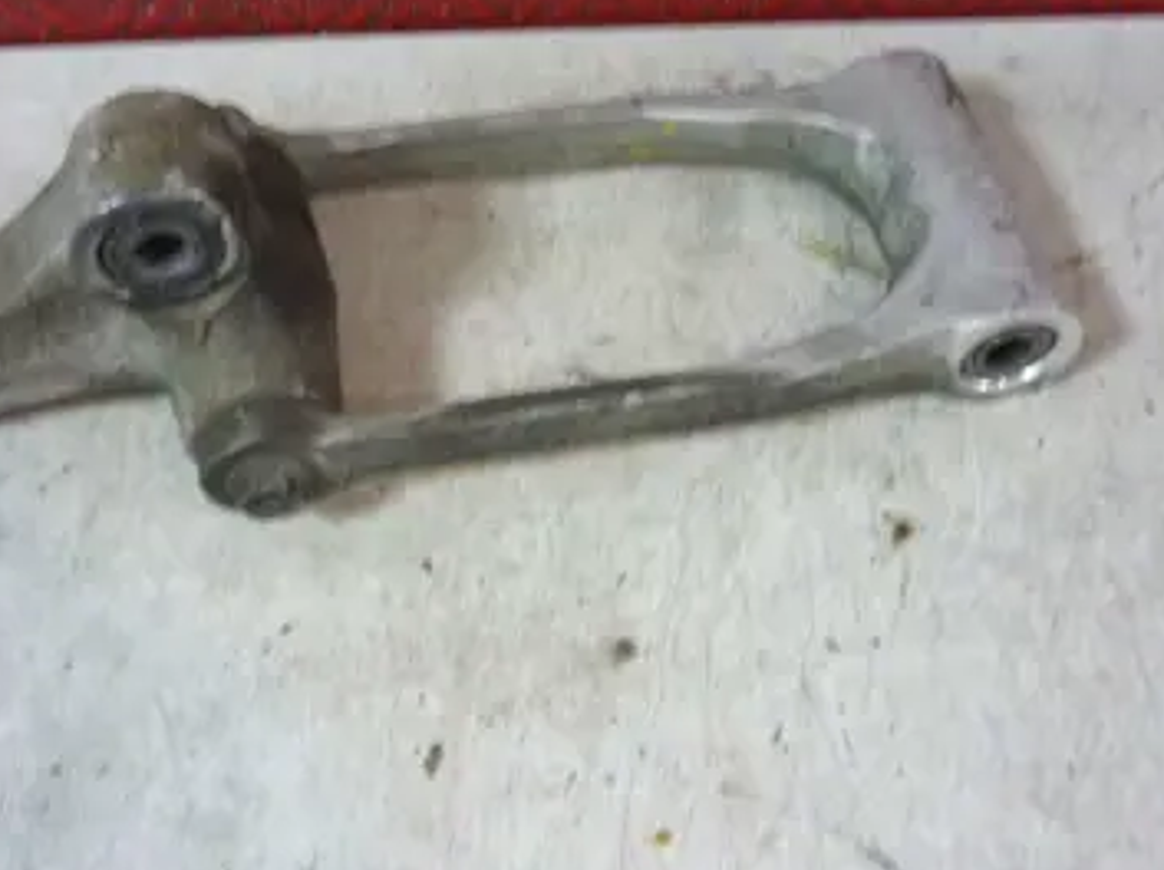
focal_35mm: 49
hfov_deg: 38.7
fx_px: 1646
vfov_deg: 29.4
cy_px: 293
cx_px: 445
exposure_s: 1/8
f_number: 2.9
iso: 400
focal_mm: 5.9
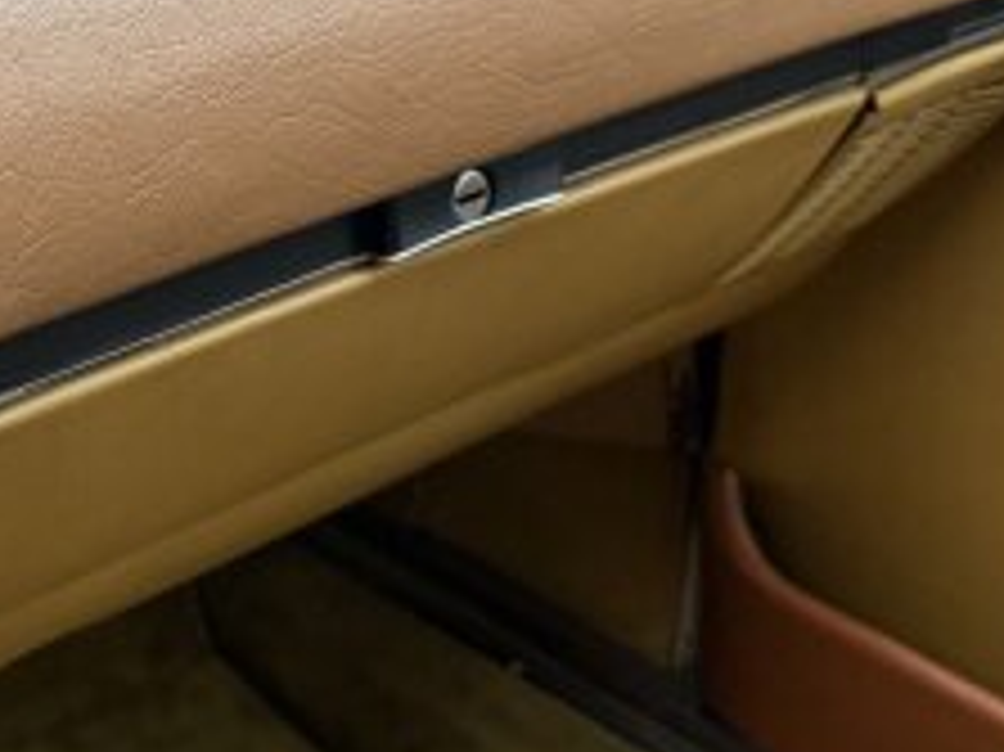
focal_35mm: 69
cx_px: 54
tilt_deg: -32.0
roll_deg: -0.1
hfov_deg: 27.0
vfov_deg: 21.2
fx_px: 2000
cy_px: 504
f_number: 1.78
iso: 400
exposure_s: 1/60
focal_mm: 6.76
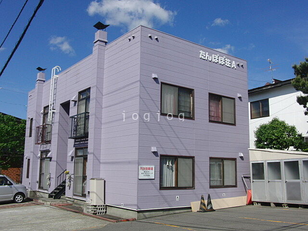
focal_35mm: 37
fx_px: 329
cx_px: 154
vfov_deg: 38.7
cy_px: 116
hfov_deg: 50.1
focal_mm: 6.42
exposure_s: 1/400
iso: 100
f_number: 8.5
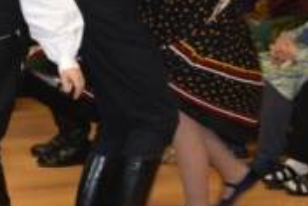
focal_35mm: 122
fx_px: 1044
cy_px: 14
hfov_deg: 15.4
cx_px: -171
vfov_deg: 11.2
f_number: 3.5
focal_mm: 18
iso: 1100
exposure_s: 1/60
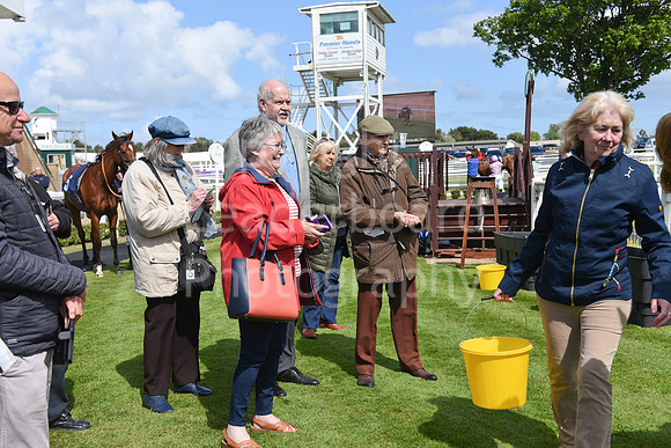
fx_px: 783
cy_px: 224
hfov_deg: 46.4
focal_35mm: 42
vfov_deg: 31.9
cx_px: 336
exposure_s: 1/2000
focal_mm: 42
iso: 400
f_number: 5.6
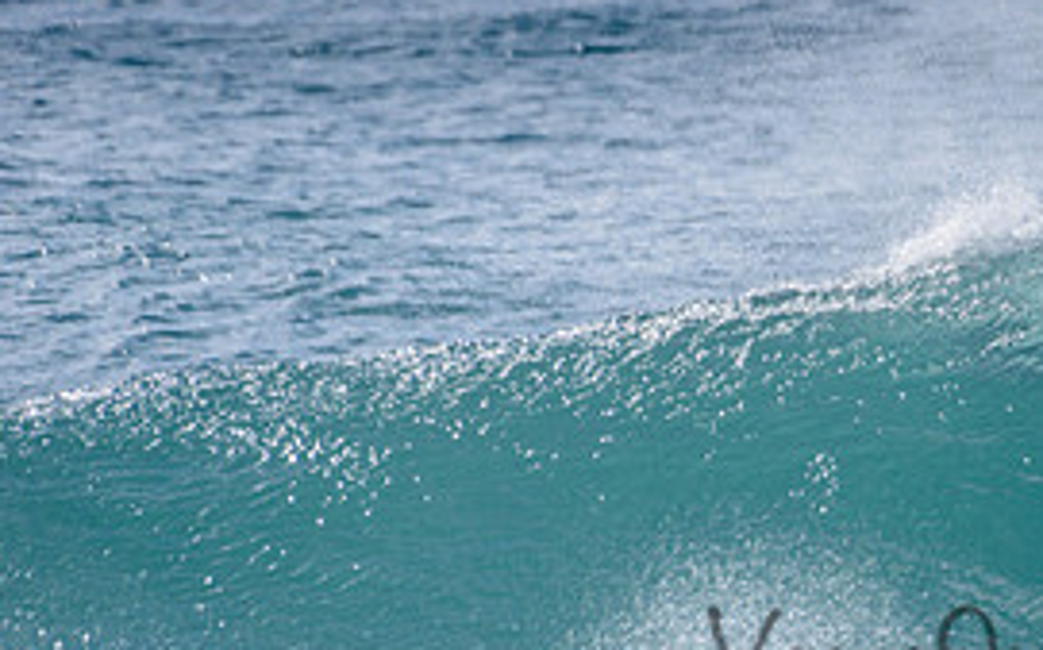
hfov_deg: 1.6
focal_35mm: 1336
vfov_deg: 1.0
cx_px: 1355
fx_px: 37952
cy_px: 466
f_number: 5.6
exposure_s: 1/2000
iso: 100
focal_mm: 500
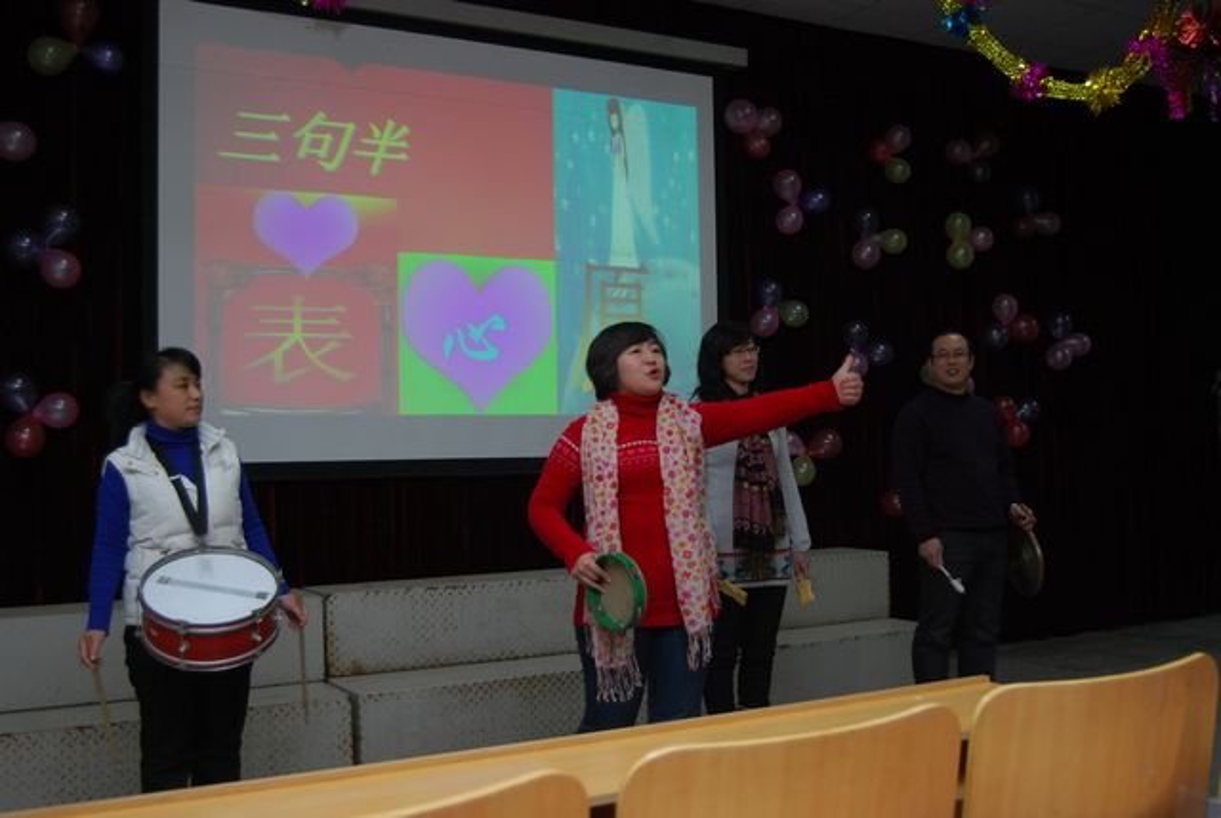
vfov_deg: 34.3
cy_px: 409
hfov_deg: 49.5
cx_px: 610
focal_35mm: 39
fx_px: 1325
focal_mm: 26
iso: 560
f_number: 4
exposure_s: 1/60
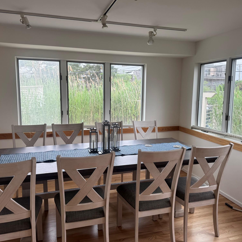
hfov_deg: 55.6
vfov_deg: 55.6
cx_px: 128
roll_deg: -0.5
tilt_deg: -7.9
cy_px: 121
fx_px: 229
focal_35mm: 29
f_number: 1.78
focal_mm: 6.76
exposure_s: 1/121
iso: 64
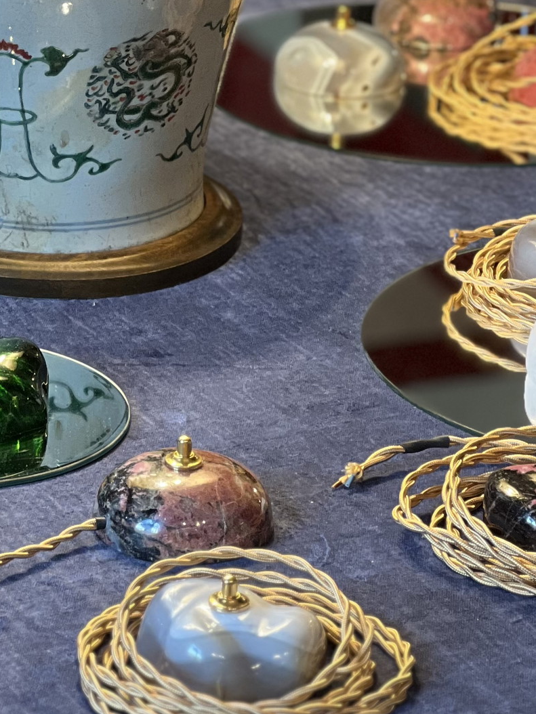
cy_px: -11
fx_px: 3859
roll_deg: -0.9
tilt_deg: -15.7
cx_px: 116
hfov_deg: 7.9
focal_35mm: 187
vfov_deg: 10.5
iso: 125
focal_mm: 9
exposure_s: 1/33
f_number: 2.8
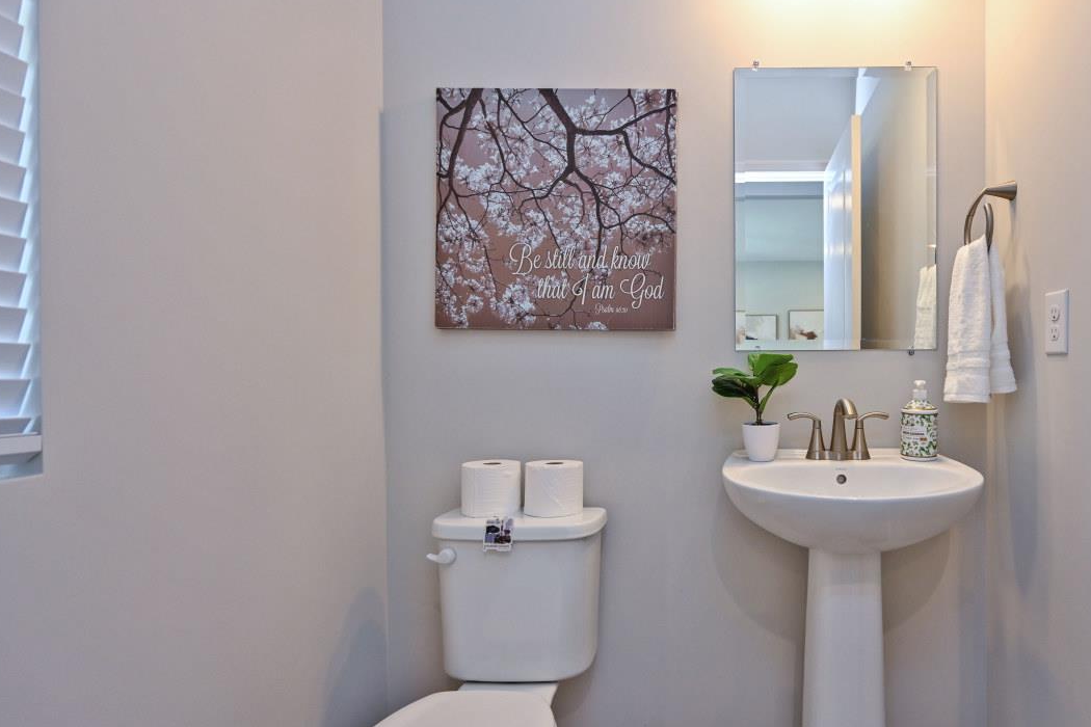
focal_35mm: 20
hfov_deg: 81.6
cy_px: 375
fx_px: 606
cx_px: 714
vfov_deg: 61.9
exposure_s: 1/60
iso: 200
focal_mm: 14
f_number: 4
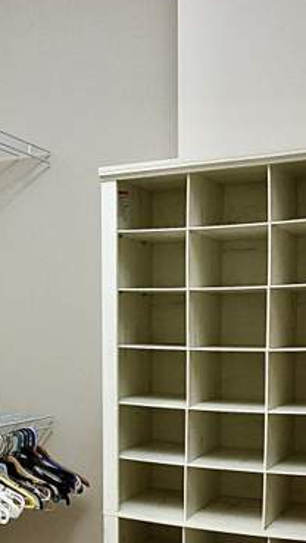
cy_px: 415
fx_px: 706
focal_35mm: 49
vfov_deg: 40.7
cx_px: 85
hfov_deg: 24.3
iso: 1000
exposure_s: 1/160
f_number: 4
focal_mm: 16
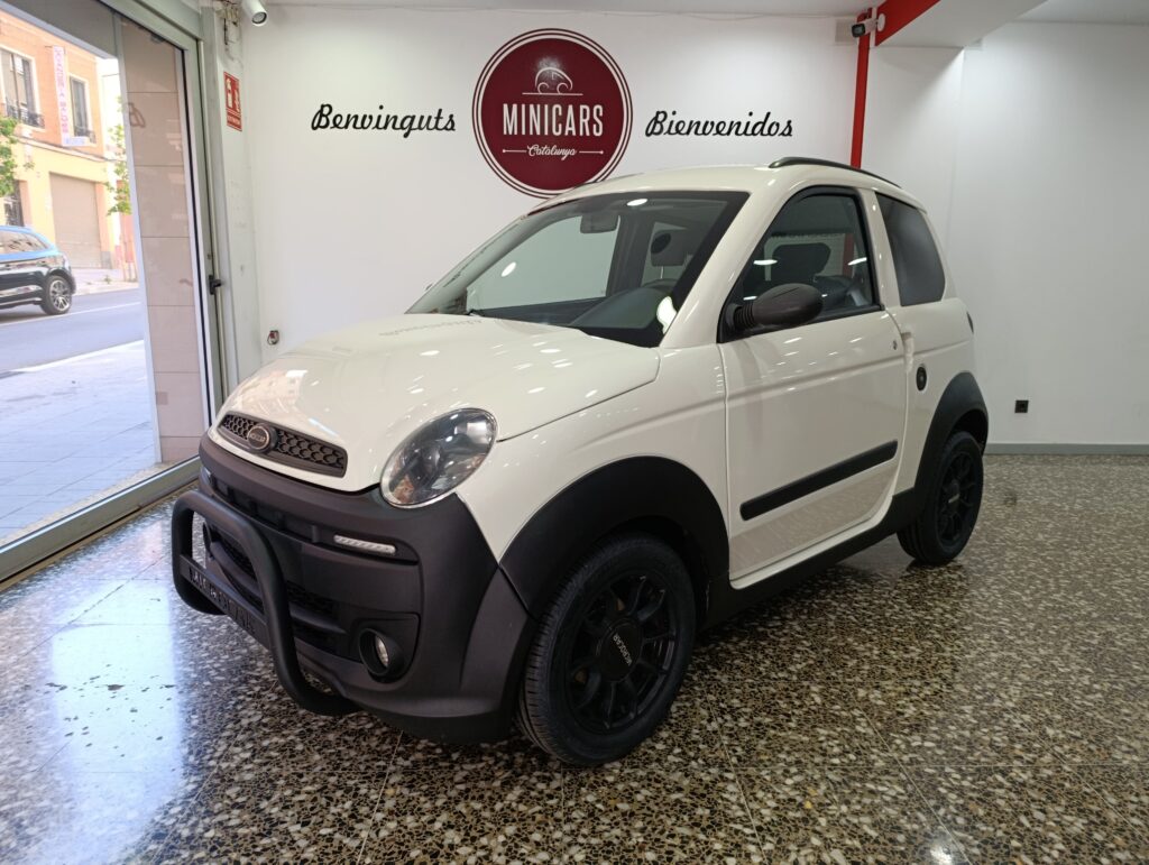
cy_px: 432
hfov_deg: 73.8
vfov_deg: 59.0
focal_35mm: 23
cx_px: 574
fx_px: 765
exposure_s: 1/100
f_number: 1.65
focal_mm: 6.11
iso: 192
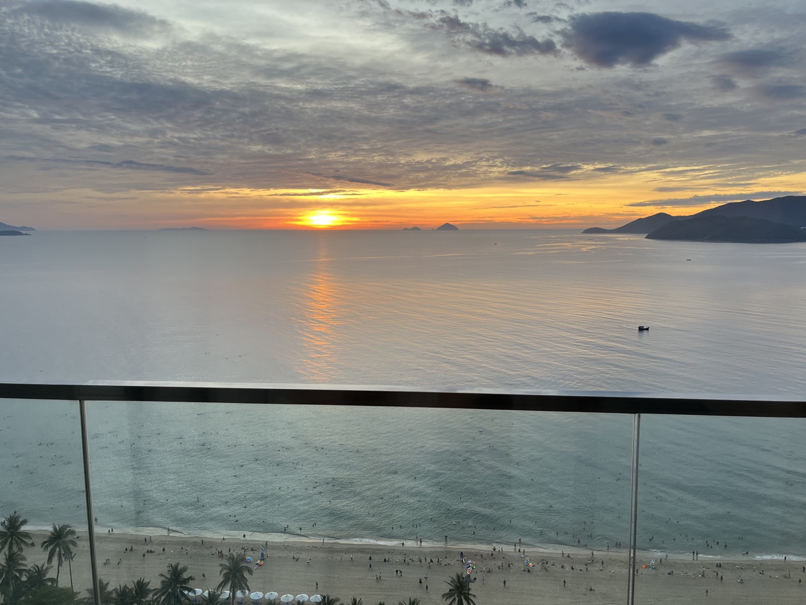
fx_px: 605
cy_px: 302
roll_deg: +0.1
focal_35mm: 26
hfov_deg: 67.3
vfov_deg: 53.1
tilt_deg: -8.1
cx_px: 403
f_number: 1.6
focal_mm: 5.1
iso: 64
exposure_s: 1/121
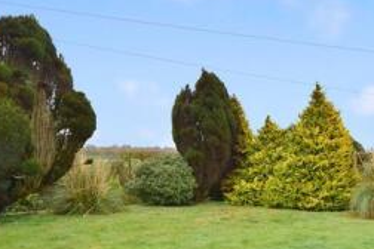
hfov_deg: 47.7
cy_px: 168
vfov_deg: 33.9
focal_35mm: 39
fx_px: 405
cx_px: 279
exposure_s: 1/200
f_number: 13
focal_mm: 10
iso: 640
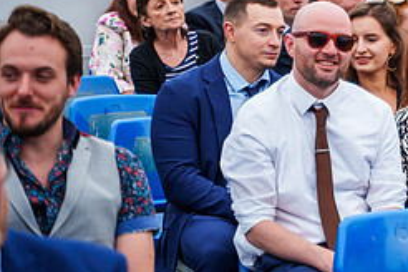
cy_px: 31
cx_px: 479
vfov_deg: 7.7
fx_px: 2006
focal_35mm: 177
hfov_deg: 11.4
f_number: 2.8
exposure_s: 1/2500
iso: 800
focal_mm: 75
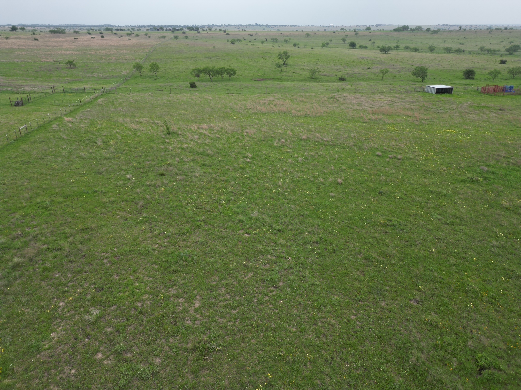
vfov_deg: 56.8
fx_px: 361
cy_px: 195
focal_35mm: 24
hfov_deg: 71.6
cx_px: 260
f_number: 1.7
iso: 100
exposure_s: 1/1250
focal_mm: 6.72
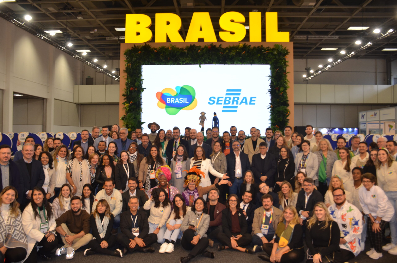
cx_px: 198
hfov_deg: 67.5
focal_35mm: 27
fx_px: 297
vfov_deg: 47.7
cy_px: 132
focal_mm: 18
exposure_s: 1/100
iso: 400
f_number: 3.5
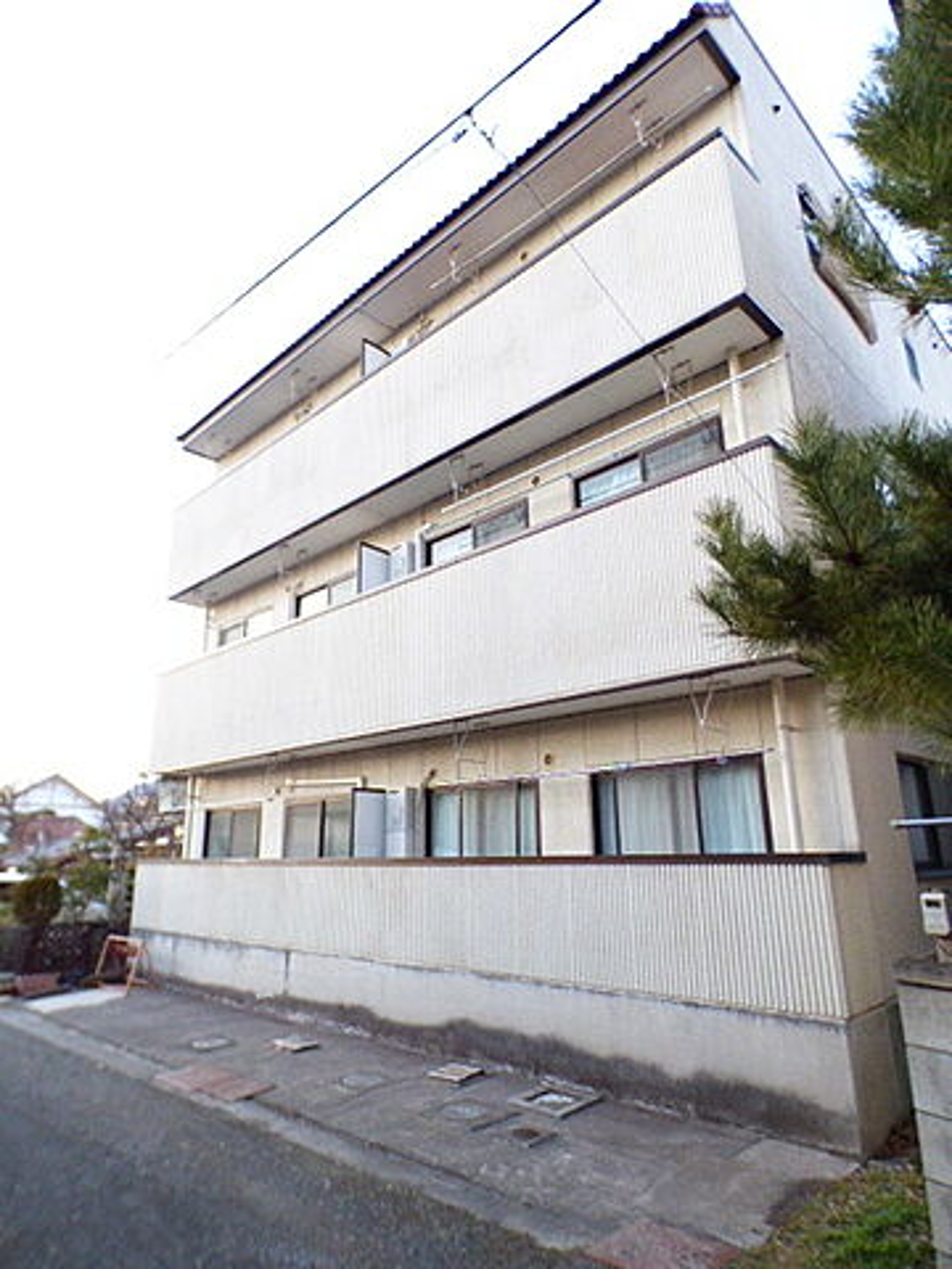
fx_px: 733
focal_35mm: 20
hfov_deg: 66.0
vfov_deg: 81.7
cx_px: 476
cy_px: 634
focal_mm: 3.58
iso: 400
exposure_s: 1/20
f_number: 2.8
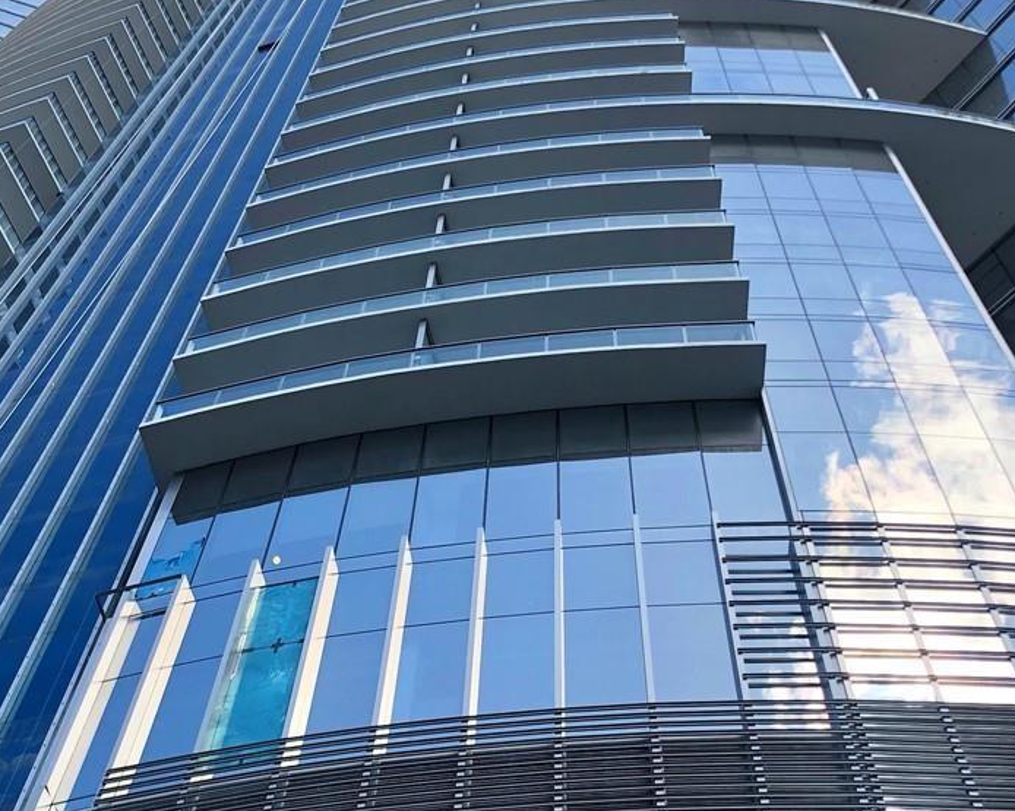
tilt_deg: +61.0
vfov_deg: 24.1
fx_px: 1892
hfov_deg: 30.0
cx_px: 434
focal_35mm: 63
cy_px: 539
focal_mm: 4
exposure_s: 1/1279
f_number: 1.8
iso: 20
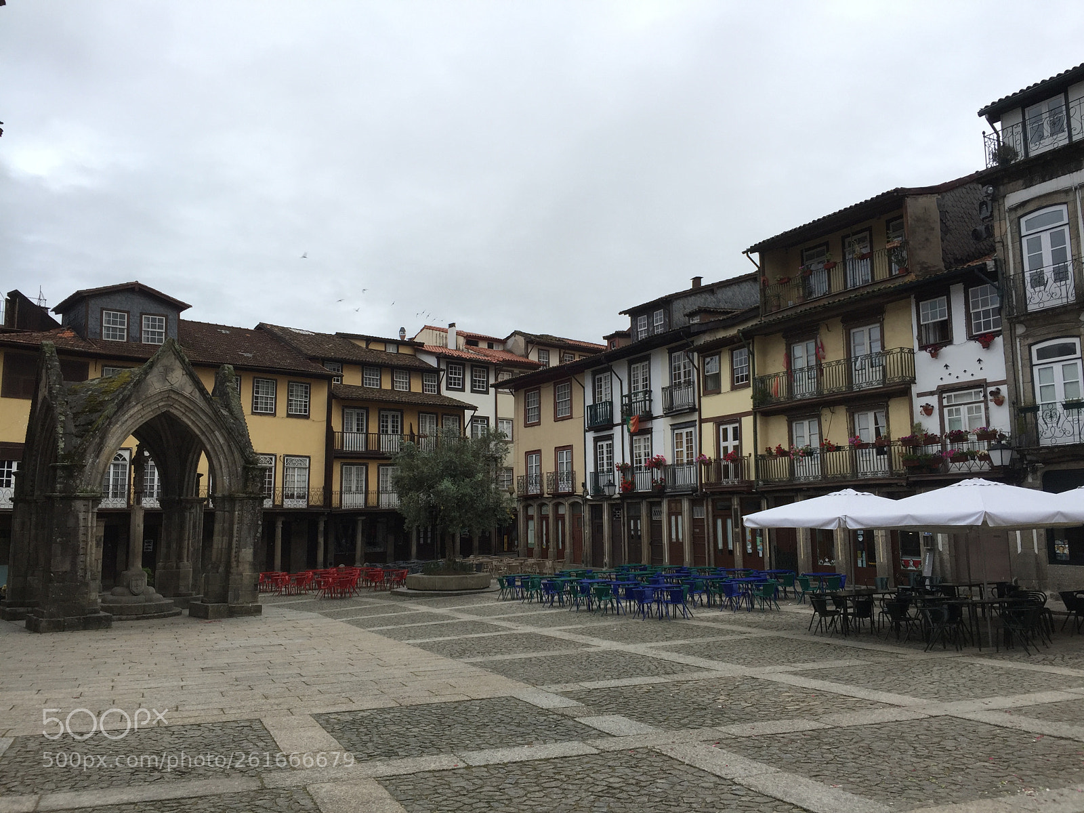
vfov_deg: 48.2
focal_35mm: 29
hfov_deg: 61.7
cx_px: 542
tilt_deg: +7.2
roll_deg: +0.0
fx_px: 908
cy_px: 406
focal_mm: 4.15
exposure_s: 1/102
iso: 32
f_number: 2.2
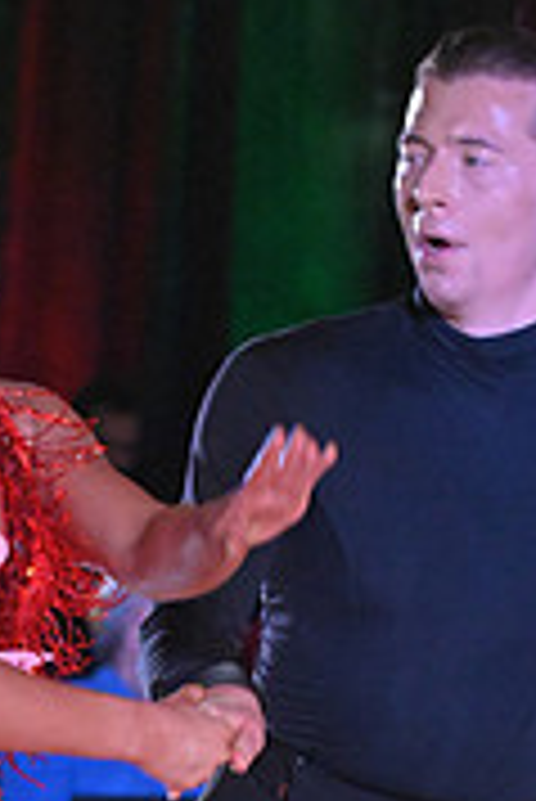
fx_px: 8403
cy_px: 972
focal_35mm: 377
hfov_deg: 3.7
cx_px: 187
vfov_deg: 5.4
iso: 6400
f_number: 5.6
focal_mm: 116
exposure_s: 1/400
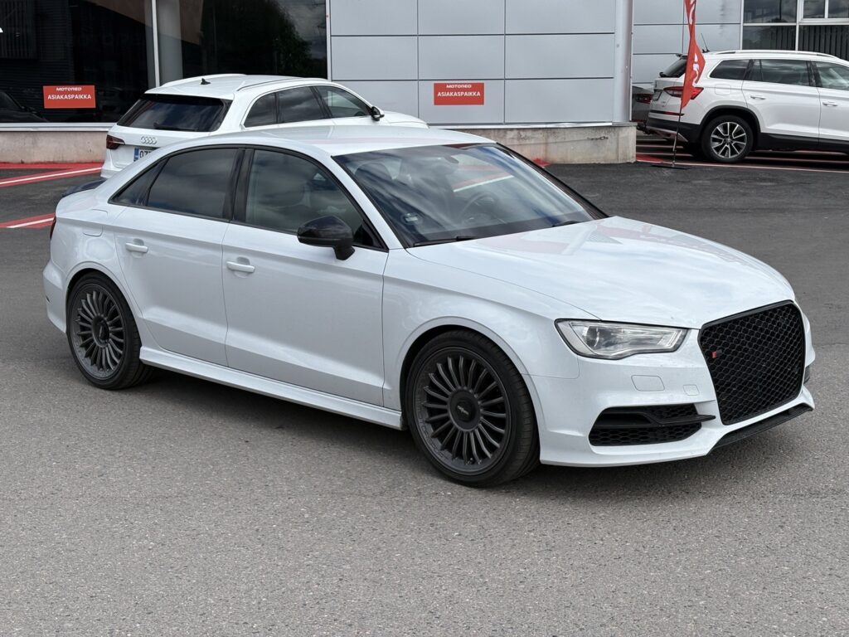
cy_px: 318
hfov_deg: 36.8
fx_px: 1275
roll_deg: +0.7
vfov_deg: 28.0
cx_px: 424
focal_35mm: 52
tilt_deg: -10.8
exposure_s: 1/3279
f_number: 1.6
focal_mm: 5.96
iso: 32
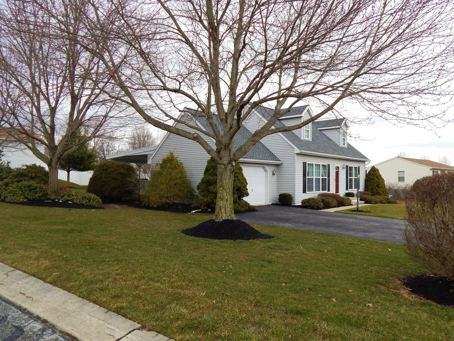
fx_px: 341
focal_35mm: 26
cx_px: 236
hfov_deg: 67.3
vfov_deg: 53.1
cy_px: 176
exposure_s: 1/400
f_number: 3
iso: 125
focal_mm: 4
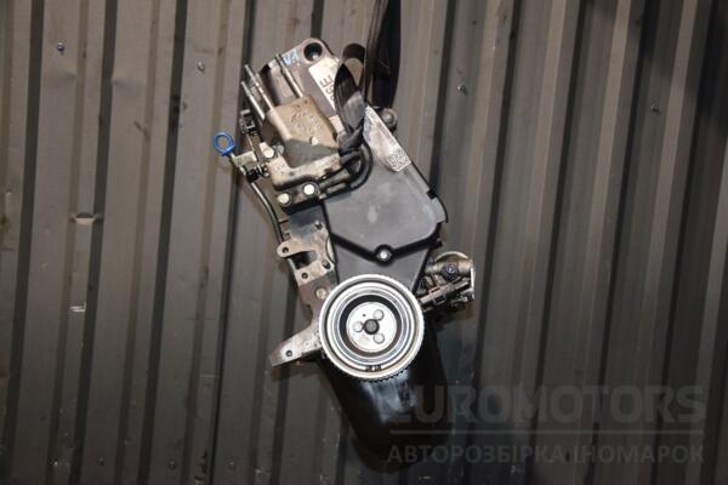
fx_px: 1031
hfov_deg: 38.9
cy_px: 242
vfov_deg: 26.5
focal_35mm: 51
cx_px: 364
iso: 800
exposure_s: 1/60
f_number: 5
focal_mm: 34
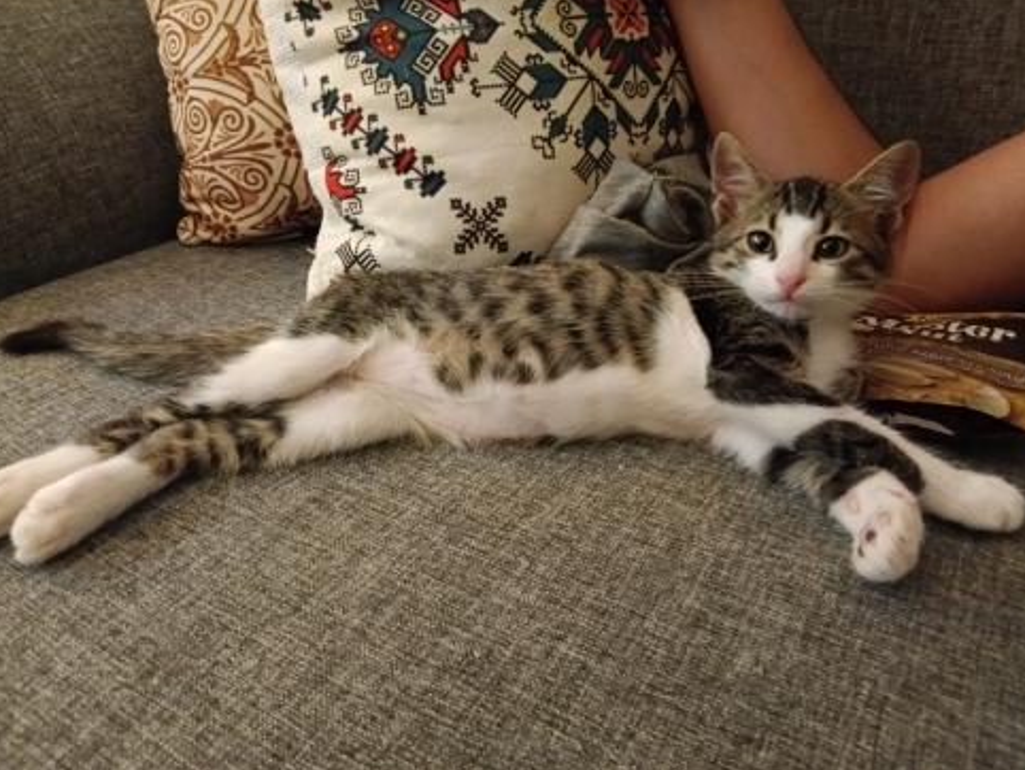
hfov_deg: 65.3
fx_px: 800
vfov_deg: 51.4
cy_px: 380
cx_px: 521
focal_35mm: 27
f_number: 1.8
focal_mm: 3.96
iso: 3696
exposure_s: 1/16.7
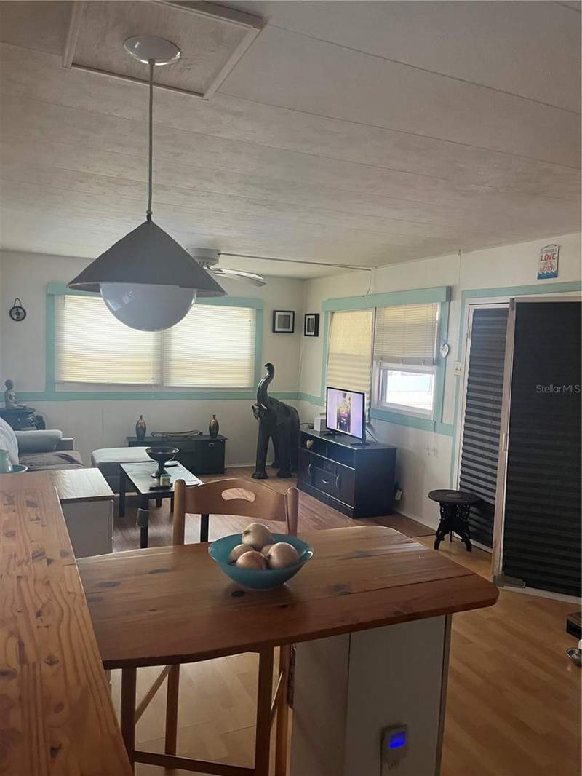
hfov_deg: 53.1
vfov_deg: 67.3
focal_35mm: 26
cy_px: 388
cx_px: 291
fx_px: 583
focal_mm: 5.1
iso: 500
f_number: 1.6
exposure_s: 1/60
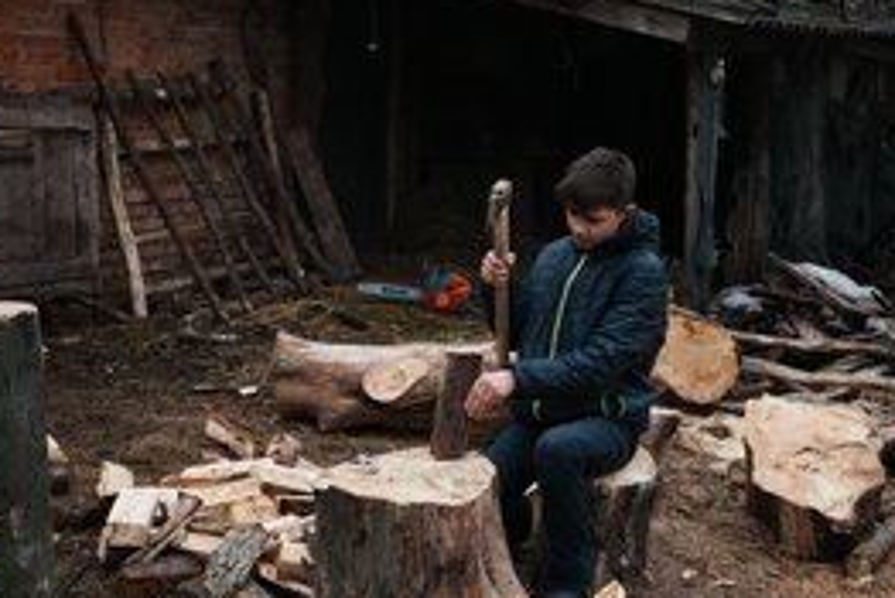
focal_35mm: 52
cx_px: 359
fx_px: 1293
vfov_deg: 26.0
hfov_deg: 38.0
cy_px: 330
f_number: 2.8
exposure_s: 1/400
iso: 125
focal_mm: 34
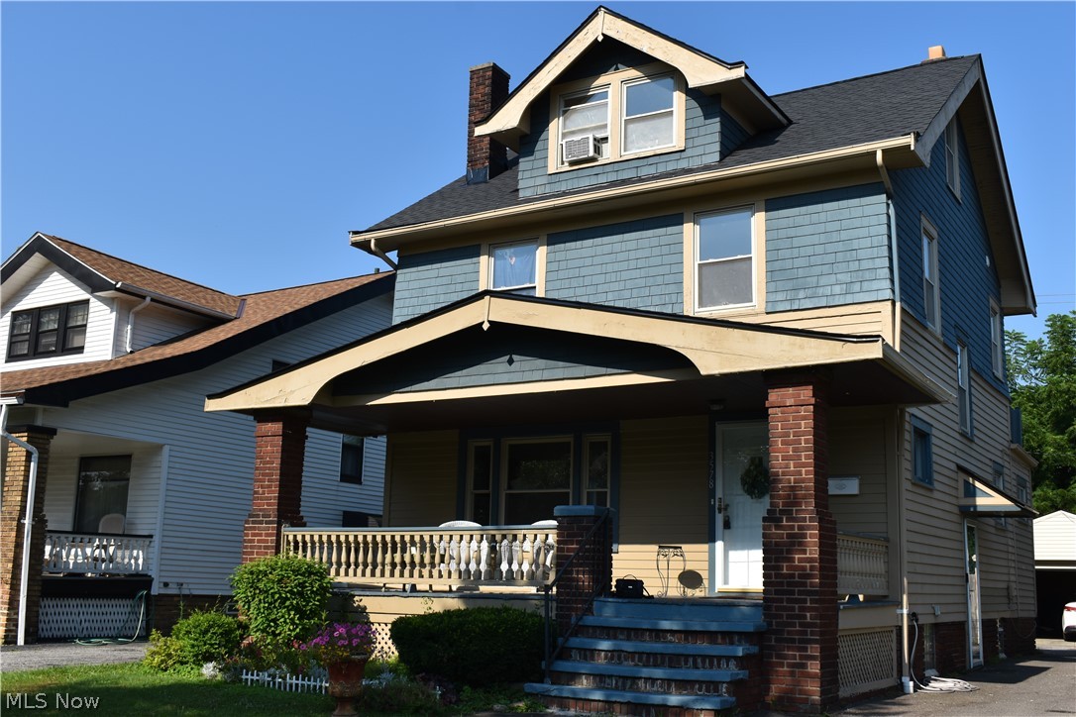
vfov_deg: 35.5
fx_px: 1121
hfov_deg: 51.3
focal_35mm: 38
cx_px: 538
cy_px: 358
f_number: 9
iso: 100
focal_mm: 25
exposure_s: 1/320
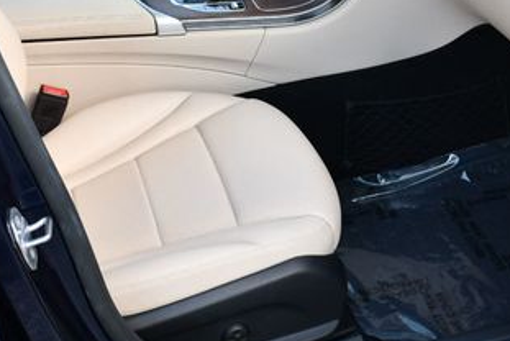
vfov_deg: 18.1
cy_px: 26
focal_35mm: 74
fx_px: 1049
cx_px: 271
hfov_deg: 27.3
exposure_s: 1/250
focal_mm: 18
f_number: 4.5
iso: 400
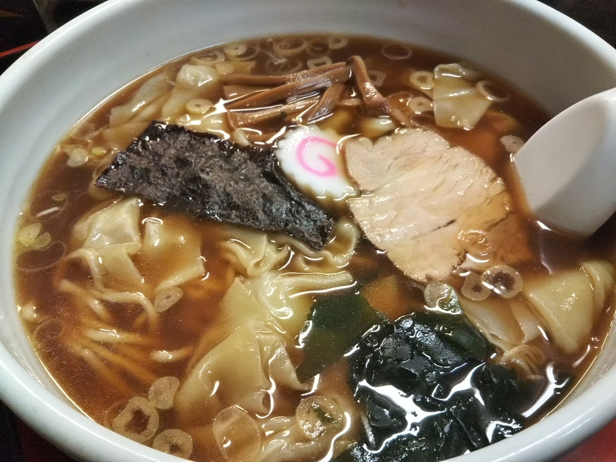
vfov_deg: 46.8
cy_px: 231
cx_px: 308
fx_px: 534
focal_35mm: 30
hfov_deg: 60.0
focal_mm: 4
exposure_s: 1/30
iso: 200
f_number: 2.2
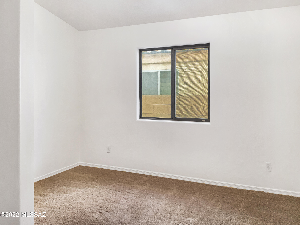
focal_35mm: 29
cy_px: 112
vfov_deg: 48.2
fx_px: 251
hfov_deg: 61.7
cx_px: 150
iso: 64
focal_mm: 3
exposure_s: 1/40
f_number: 1.8
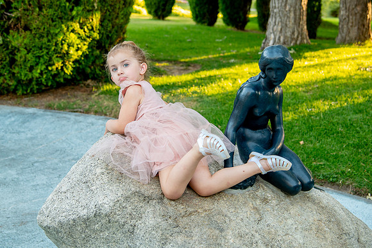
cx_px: 186
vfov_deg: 23.6
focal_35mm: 57
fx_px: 593
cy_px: 106
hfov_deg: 34.8
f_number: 4.5
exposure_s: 1/200
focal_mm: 50
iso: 640
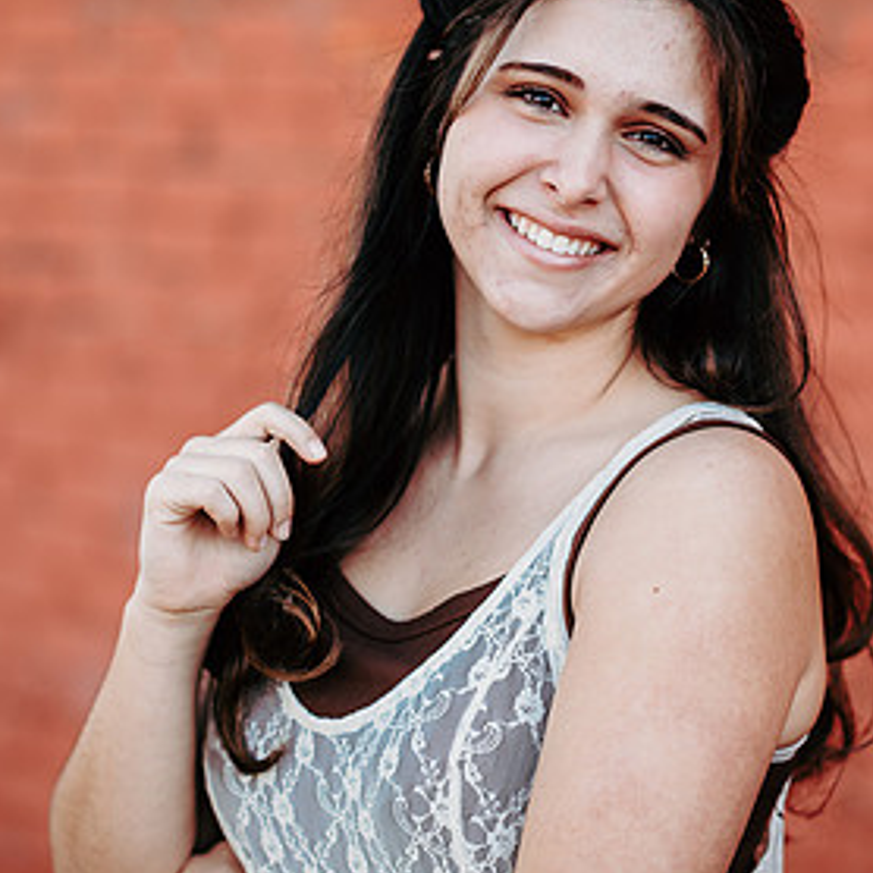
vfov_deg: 14.9
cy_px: 358
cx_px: 465
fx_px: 3338
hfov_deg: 14.9
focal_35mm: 117
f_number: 2.2
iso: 100
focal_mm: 85
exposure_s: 1/400
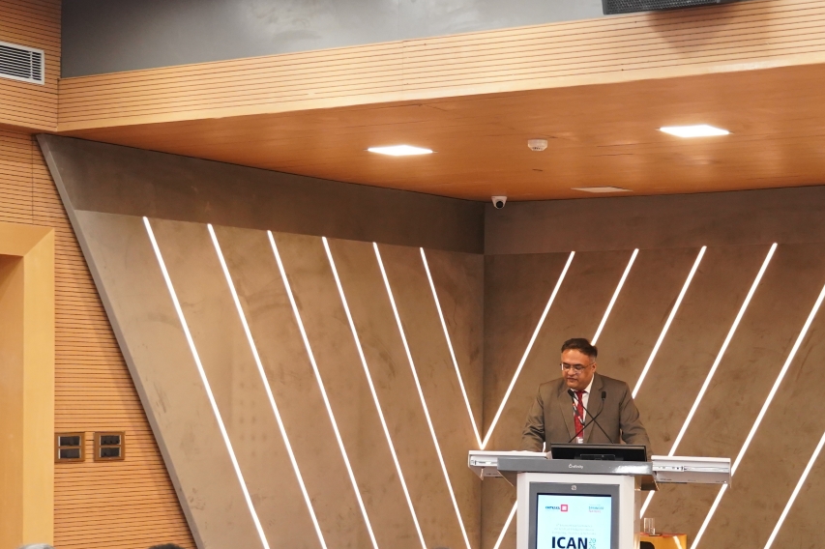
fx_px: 1741
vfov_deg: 17.8
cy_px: 421
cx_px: 544
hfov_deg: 26.5
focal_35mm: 76
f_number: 4
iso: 3200
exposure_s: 1/160
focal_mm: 40
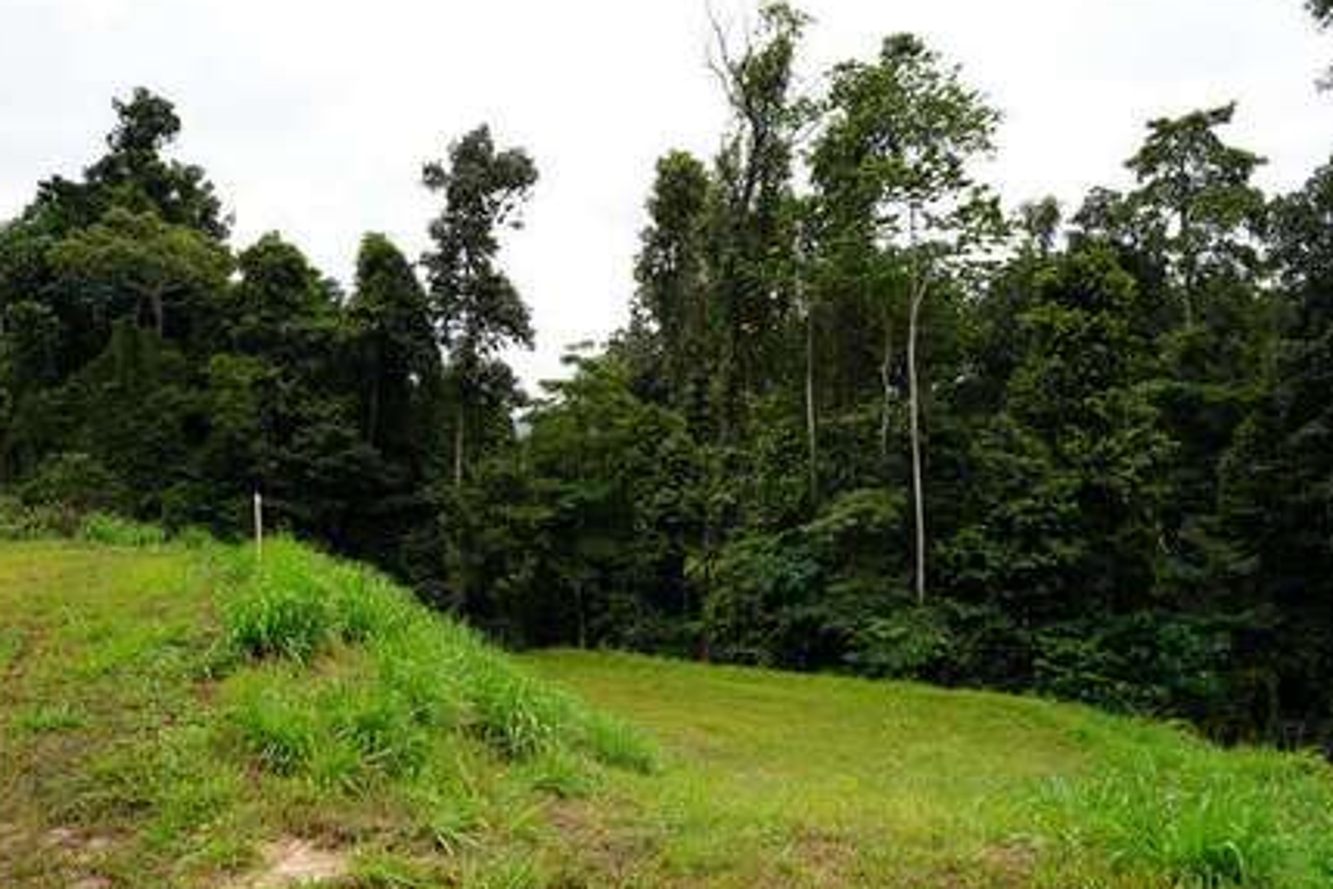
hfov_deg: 65.5
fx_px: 1037
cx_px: 646
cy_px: 504
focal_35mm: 28
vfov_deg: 46.3
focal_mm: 20
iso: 100
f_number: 7.1
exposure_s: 1/100
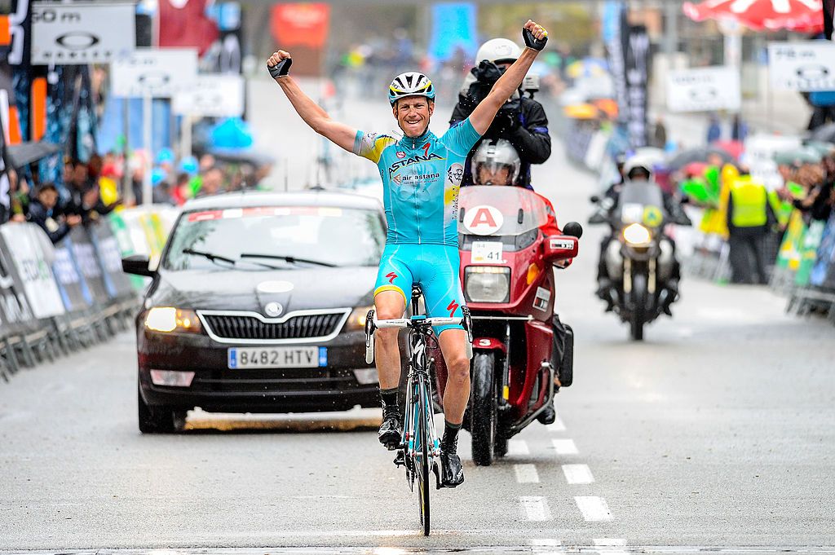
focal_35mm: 300
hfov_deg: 6.9
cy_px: 278
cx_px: 418
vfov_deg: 4.6
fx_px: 6953
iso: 1600
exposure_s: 1/800
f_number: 4
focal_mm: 300
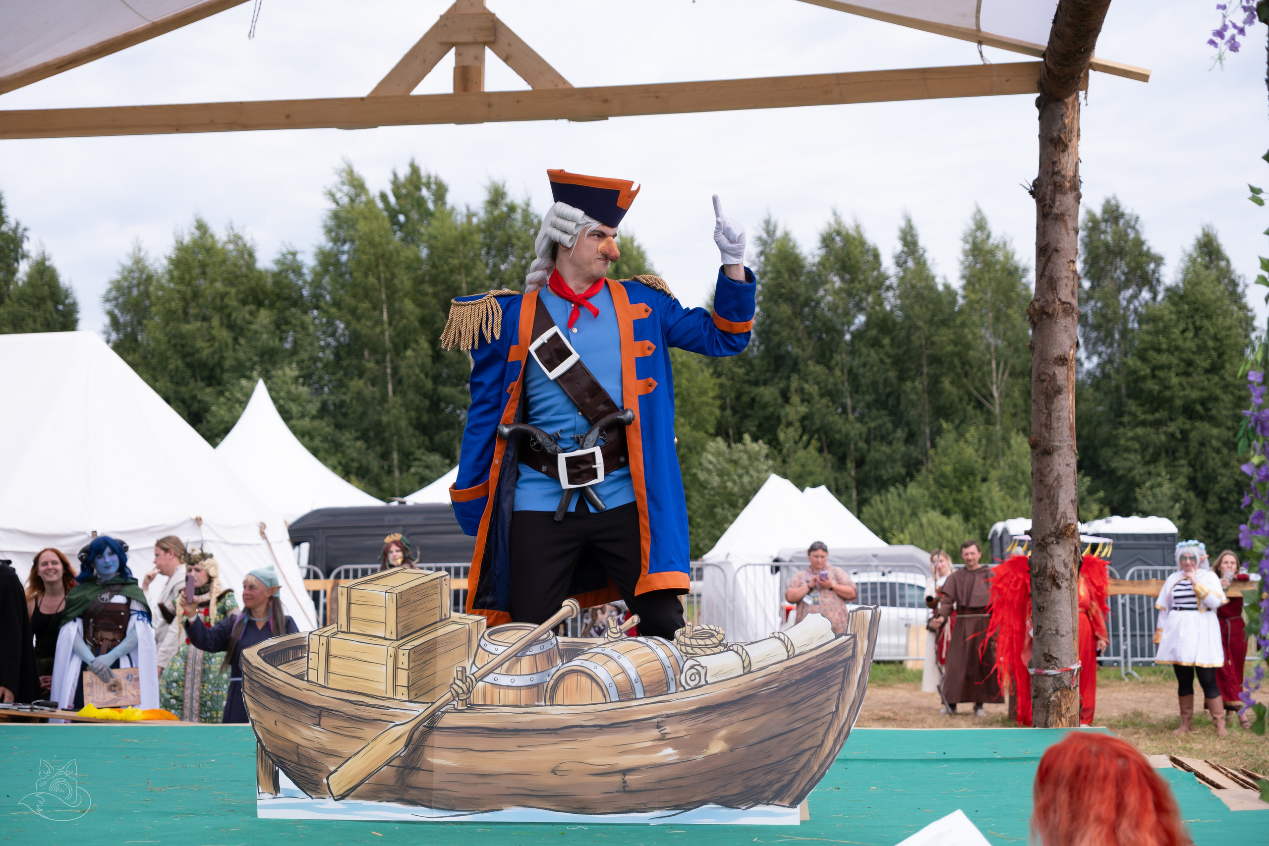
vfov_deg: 22.6
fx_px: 2115
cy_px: 423
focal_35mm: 60
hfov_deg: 33.4
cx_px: 634
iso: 160
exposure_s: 1/1250
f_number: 2.8
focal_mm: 40.1
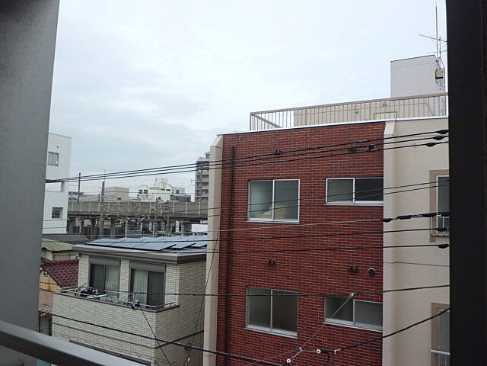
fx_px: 436
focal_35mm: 31
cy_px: 183
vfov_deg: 45.4
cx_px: 244
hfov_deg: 58.4
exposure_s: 1/500
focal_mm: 5.5
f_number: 2.9
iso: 64
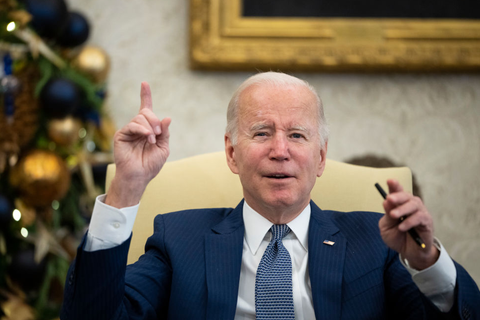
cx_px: 235
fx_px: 2706
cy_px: 162
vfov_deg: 6.8
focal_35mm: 203
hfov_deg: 10.1
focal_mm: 192
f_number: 2.8
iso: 3200
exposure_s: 1/640
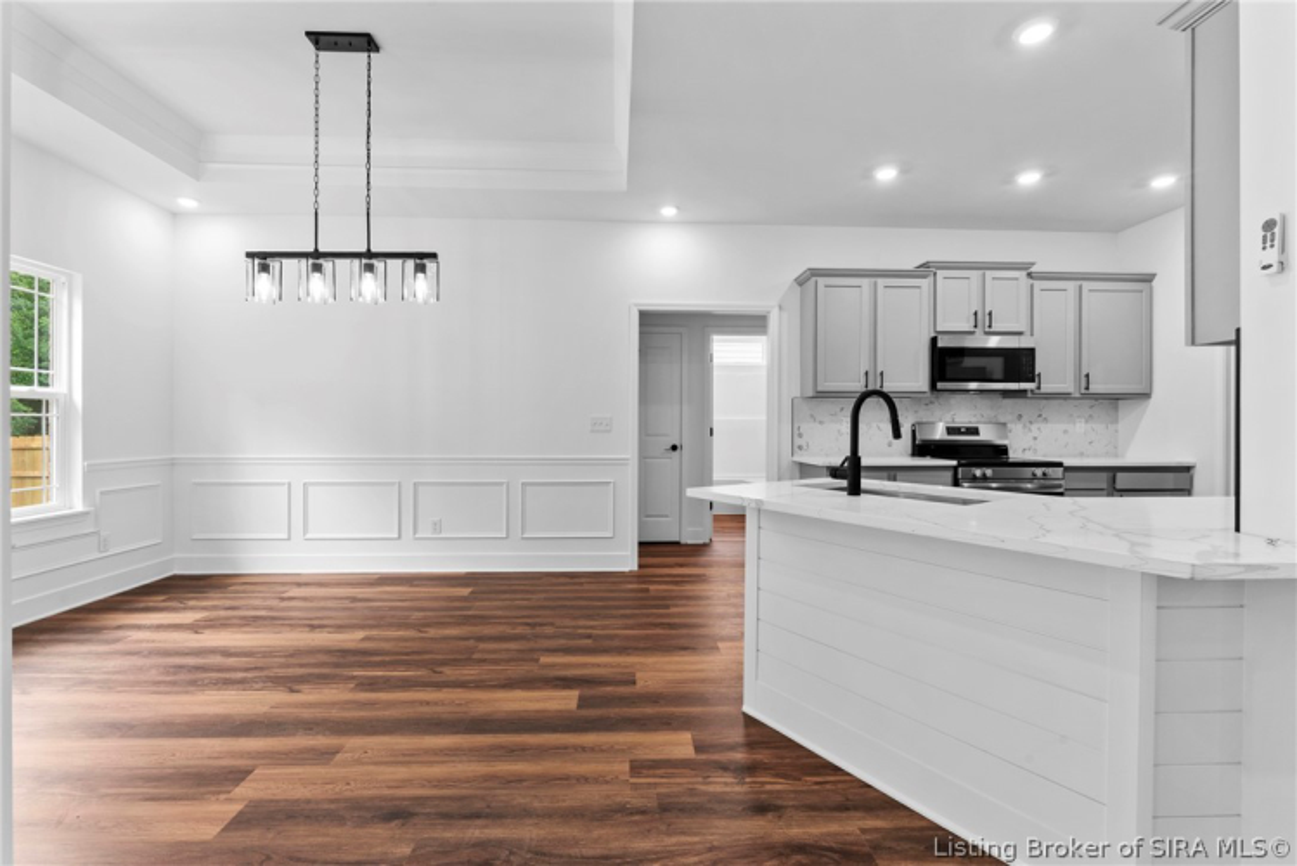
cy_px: 433
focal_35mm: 16
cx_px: 648
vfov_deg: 73.8
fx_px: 577
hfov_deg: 96.7
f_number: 11
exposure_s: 1/3
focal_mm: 16
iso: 400
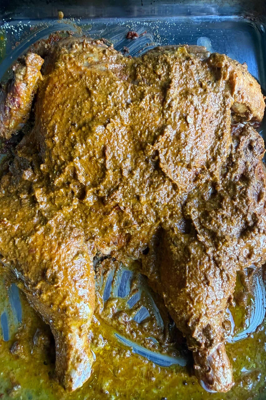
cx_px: 127
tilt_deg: -82.8
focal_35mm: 25
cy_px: 200
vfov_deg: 71.5
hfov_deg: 51.3
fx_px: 277
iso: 200
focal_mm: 2.22
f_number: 2.2
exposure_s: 1/99
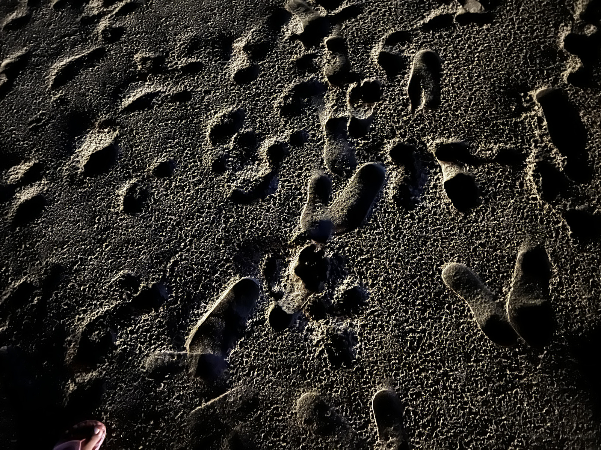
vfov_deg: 53.1
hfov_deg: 67.3
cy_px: 225
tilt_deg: -63.1
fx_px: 451
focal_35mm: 26
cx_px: 300
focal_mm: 5.7
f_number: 1.5
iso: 2500
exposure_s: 1/2
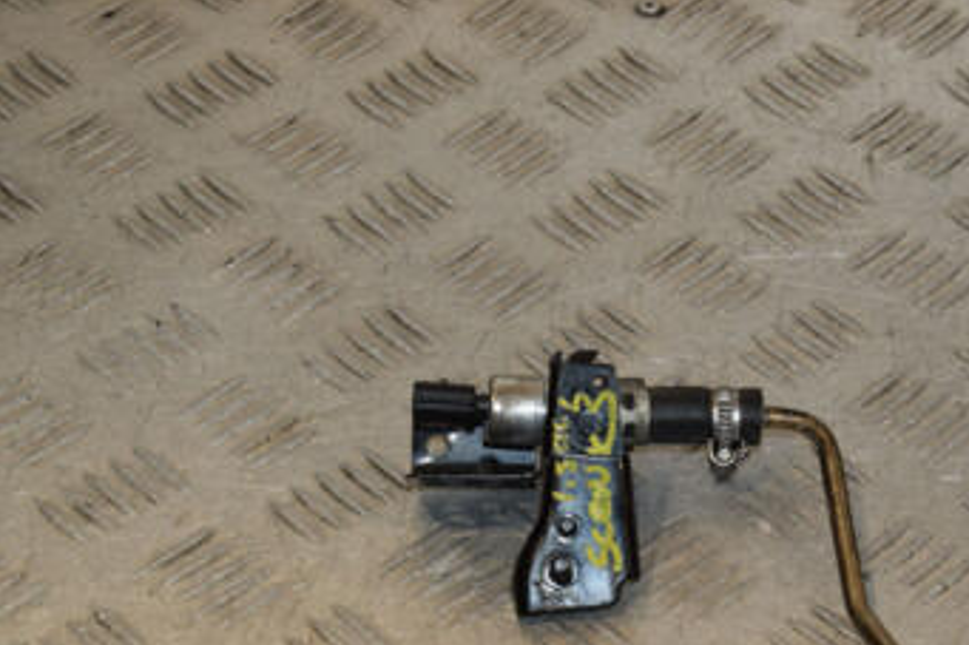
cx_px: 804
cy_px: 492
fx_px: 2986
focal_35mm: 111
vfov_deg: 12.3
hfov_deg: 18.2
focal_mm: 42
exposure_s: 1/200
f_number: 7.1
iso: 800
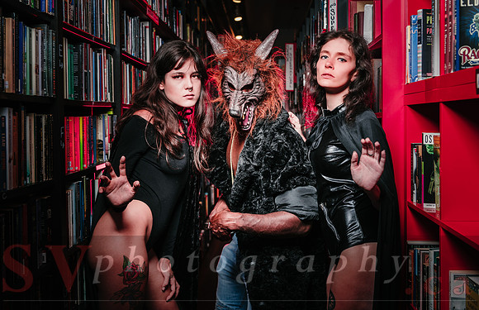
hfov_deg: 49.8
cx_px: 240
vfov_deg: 33.3
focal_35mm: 39
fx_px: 516
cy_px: 128
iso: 64
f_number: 3.5
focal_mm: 34
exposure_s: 1/200
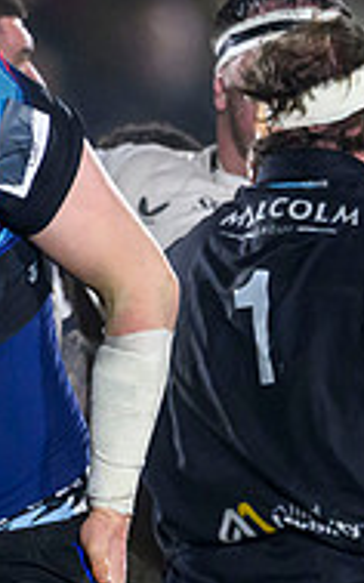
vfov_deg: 0.8
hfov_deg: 0.5
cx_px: 23
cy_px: 403
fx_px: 44031
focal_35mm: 2772
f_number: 4
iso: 5000
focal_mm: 560
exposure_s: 1/1250
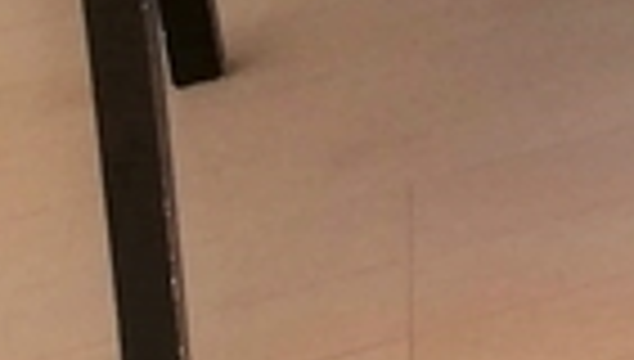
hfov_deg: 8.3
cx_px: 2104
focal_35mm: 205
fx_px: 3453
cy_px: -1224
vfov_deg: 5.1
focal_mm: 3.81
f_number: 2.2
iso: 64
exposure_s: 1/100
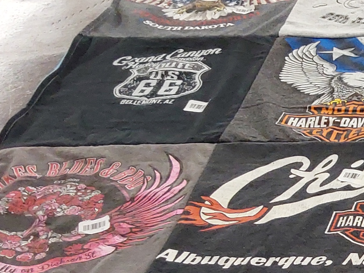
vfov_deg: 16.3
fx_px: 925
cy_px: 306
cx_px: 568
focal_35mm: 88
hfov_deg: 19.1
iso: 125
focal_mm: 2.91
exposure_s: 1/50
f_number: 1.9
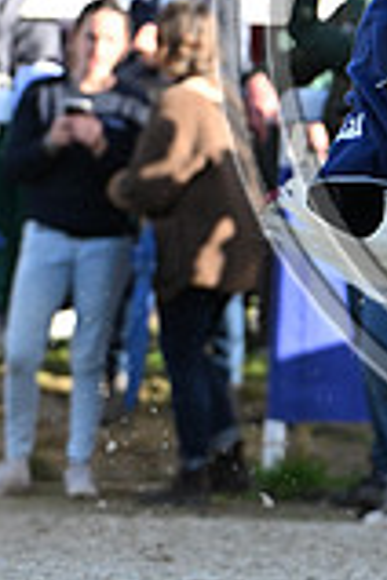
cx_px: 641
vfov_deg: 1.6
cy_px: -47
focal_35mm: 1277
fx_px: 20590
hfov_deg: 1.1
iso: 1250
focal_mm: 350
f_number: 5.6
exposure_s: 1/800
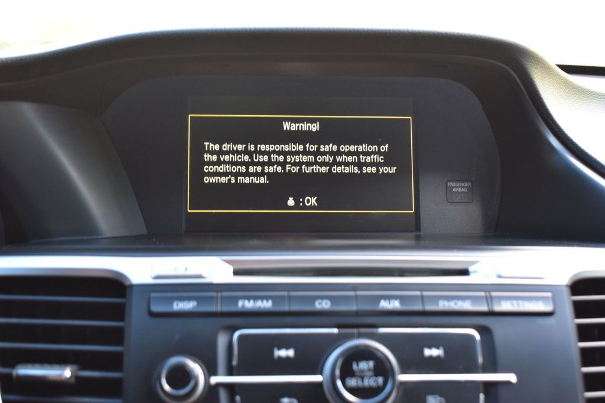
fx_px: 806
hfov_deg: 41.1
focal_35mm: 48
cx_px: 302
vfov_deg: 28.1
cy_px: 202
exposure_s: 1/15
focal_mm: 32
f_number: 6.3
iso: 450
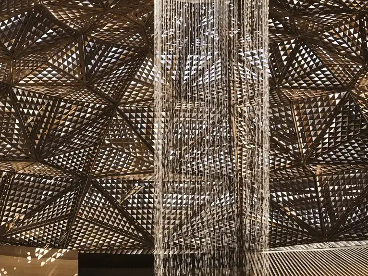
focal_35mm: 94
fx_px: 999
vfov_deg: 15.7
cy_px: 201
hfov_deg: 20.7
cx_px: 90
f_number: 5.6
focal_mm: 45
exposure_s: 1/125
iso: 400
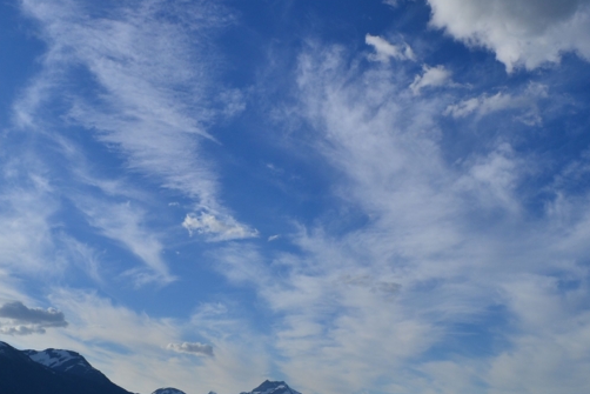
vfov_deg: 30.9
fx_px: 705
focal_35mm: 43
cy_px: 268
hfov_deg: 45.3
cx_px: 250
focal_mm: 18
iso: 200
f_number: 10
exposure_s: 1/640
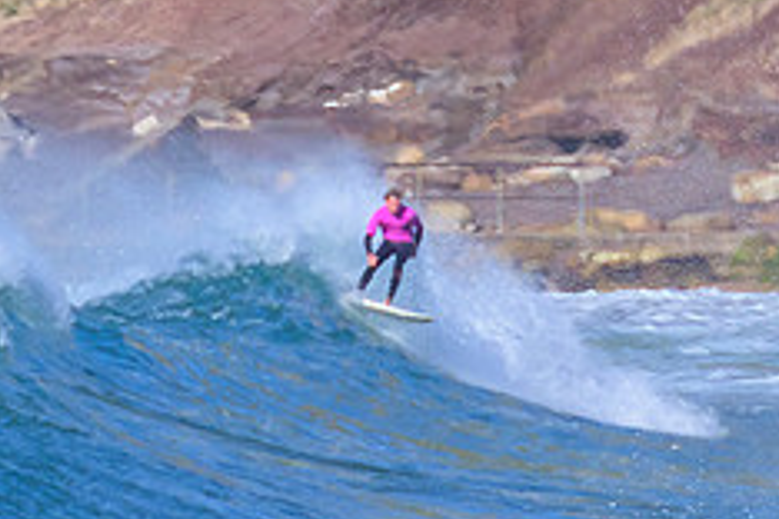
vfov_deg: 0.5
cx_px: 514
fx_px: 58723
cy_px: 332
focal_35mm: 2714
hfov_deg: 0.8
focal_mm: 800
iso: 1000
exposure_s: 1/2000
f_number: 11
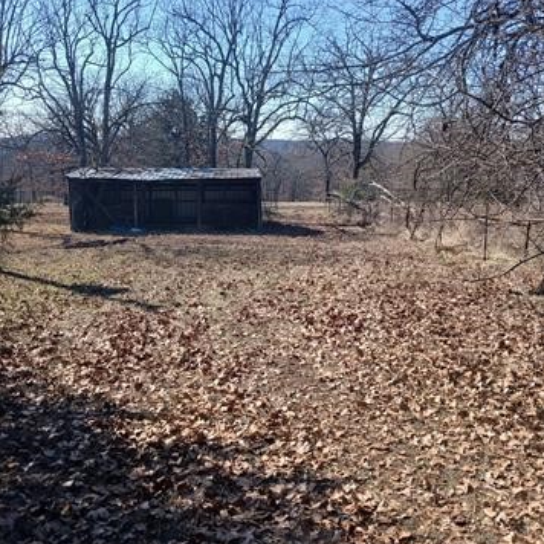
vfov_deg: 52.1
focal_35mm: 31
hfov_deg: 52.5
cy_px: 215
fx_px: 551
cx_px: 274
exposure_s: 1/454
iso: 20
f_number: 1.8
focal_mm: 3.98
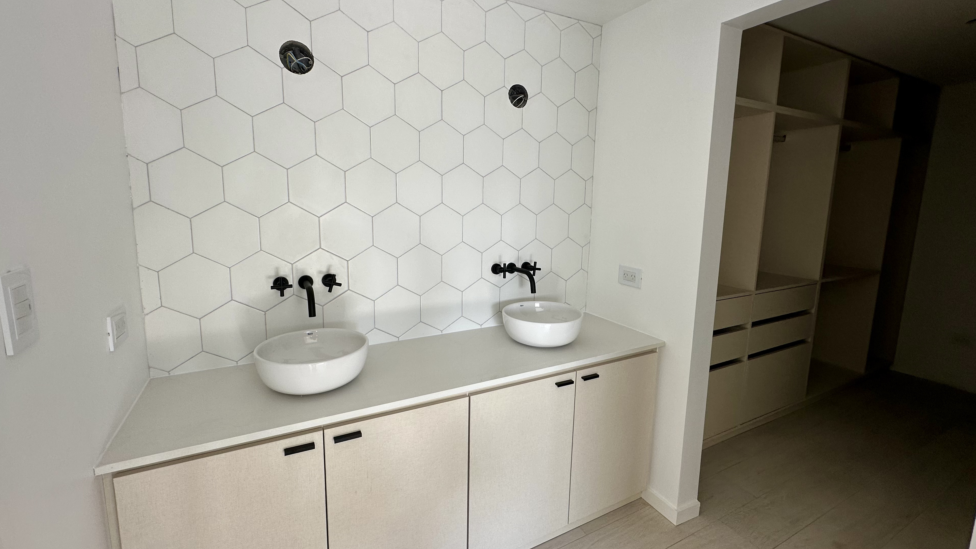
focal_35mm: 16
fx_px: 414
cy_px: 258
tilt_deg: -8.1
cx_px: 481
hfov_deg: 99.4
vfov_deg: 67.0
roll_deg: -0.8
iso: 64
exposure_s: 1/99
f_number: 2.2
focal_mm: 2.22
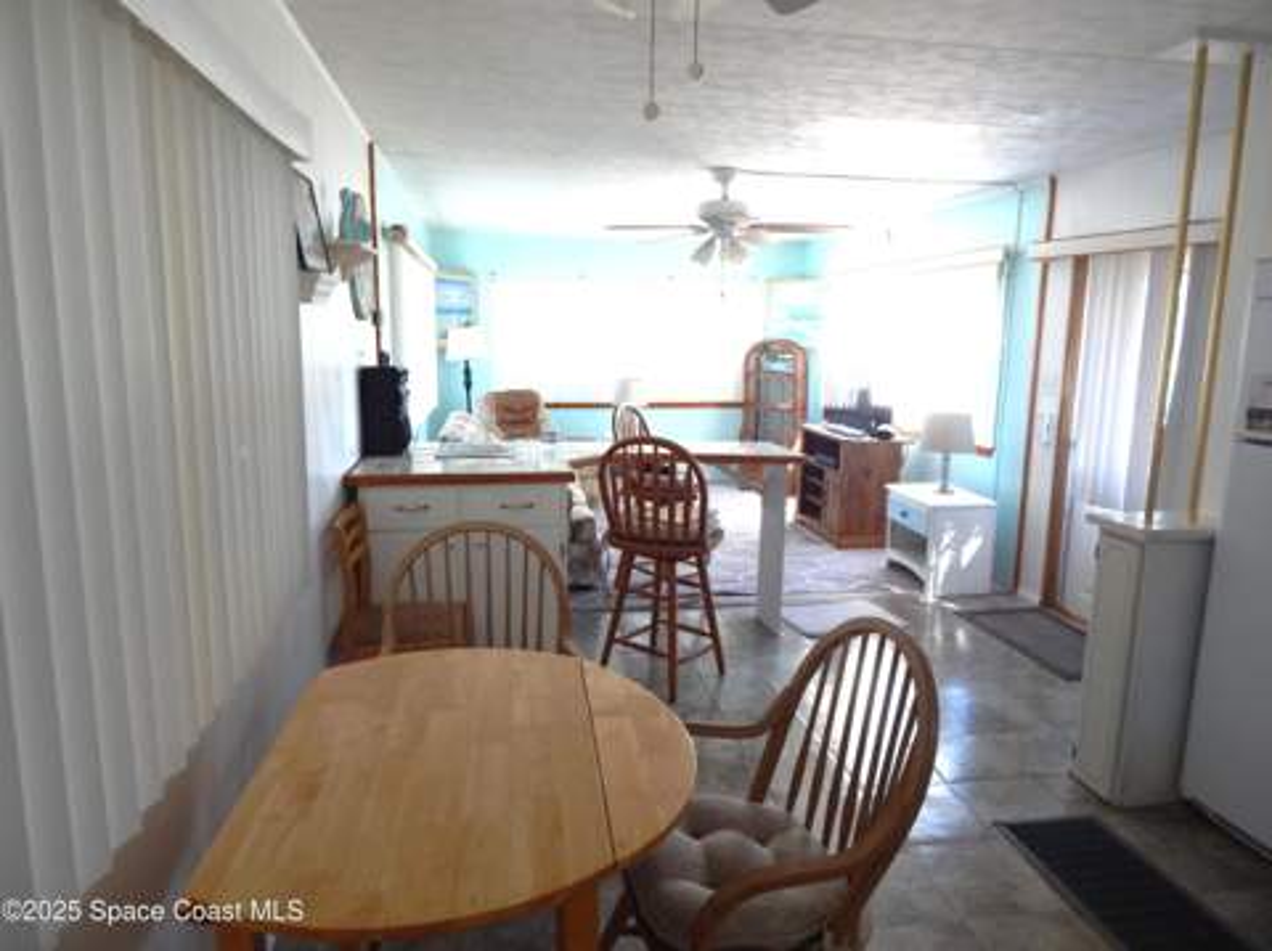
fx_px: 808
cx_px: 636
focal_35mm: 22
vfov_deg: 61.0
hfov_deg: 76.4
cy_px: 476
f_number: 3
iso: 125
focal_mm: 4
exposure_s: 1/50
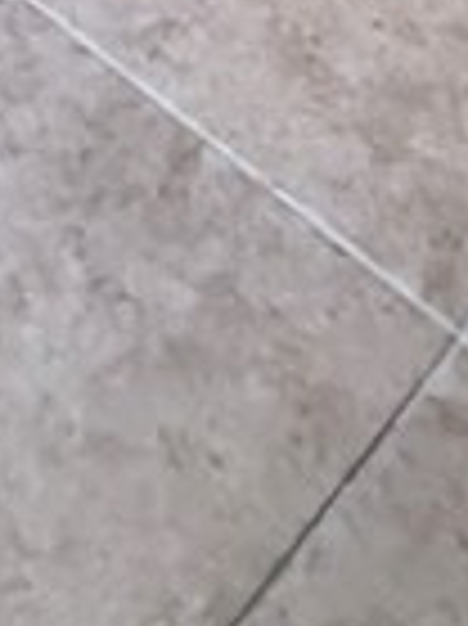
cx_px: 50
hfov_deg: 14.2
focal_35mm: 103
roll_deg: +2.0
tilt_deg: -5.6
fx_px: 1860
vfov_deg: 11.1
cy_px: -1293
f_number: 2.2
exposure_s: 1/60
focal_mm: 2.22
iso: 800
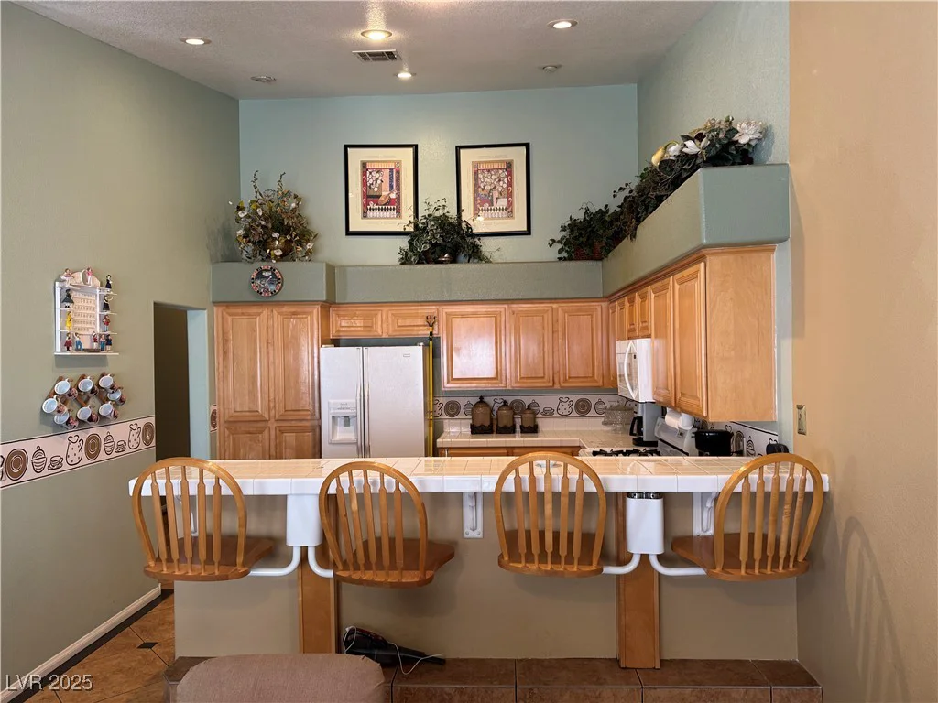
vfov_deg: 56.8
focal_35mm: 24
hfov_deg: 71.6
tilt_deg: -0.2
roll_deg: +1.5
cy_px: 352
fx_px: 650
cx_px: 469
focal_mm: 6.76
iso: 200
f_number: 1.78
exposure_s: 1/60
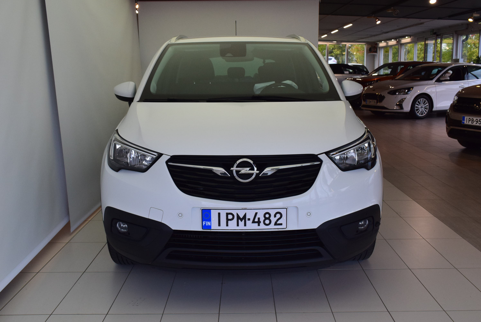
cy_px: 161
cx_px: 240
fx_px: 521
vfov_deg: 34.3
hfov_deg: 49.5
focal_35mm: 39
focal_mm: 26
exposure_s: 1/400
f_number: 10
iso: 1600
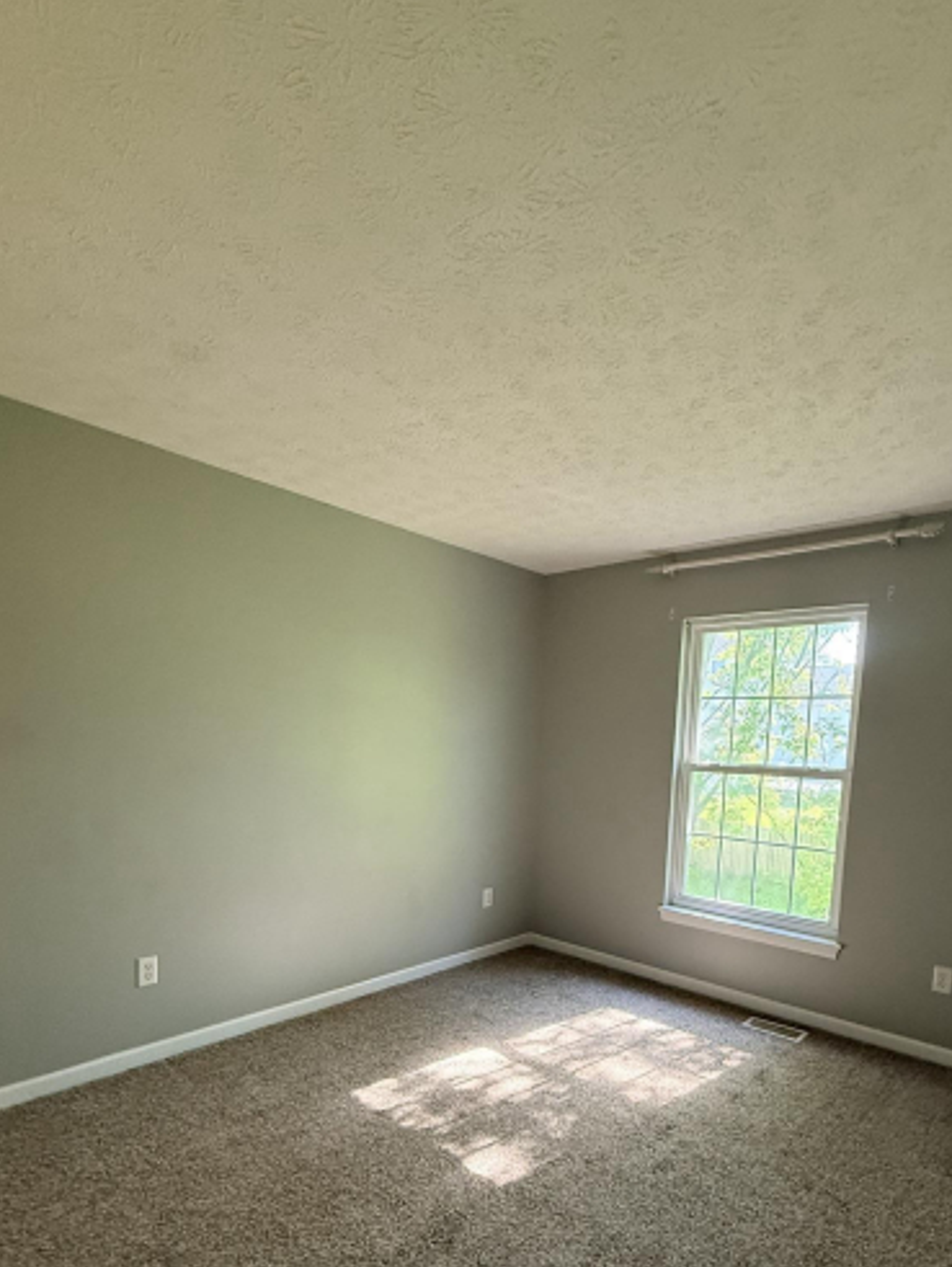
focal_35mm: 19
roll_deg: -1.6
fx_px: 696
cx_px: 506
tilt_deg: -6.2
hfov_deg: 68.7
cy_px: 824
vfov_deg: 82.3
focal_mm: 2.22
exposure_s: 1/90
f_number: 2.2
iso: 320
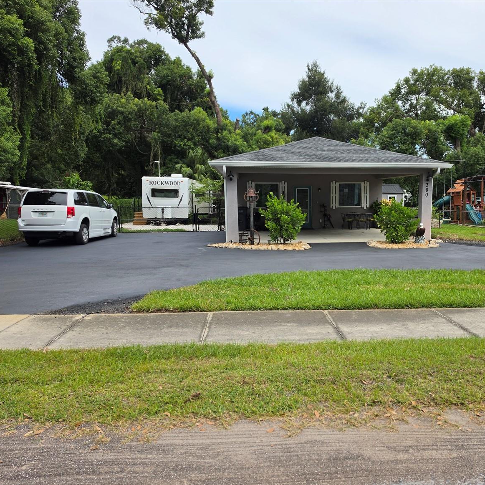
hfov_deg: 56.4
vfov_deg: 57.3
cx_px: 311
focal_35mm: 28
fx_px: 444
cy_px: 249
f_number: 1.4
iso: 64
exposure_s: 1/5775
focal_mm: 6.5
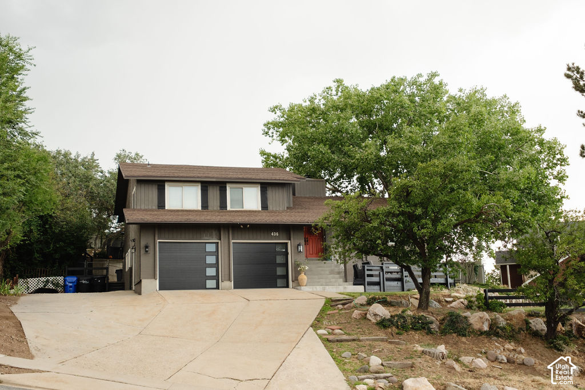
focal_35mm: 38
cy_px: 195
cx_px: 282
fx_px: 621
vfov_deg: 34.9
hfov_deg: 50.4
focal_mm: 24
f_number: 4
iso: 200
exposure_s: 1/125
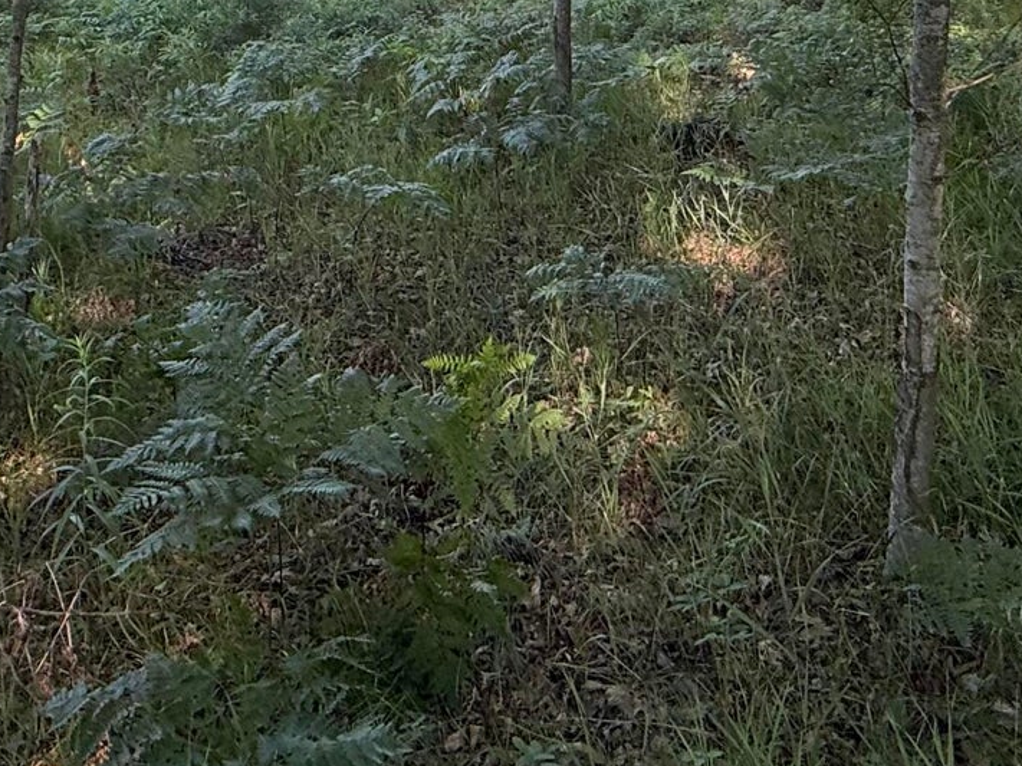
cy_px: -103
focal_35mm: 42
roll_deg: -3.5
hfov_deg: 44.8
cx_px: 477
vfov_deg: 30.3
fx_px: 1240
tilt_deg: -6.5
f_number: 2.2
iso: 50
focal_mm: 2.22
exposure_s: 1/158
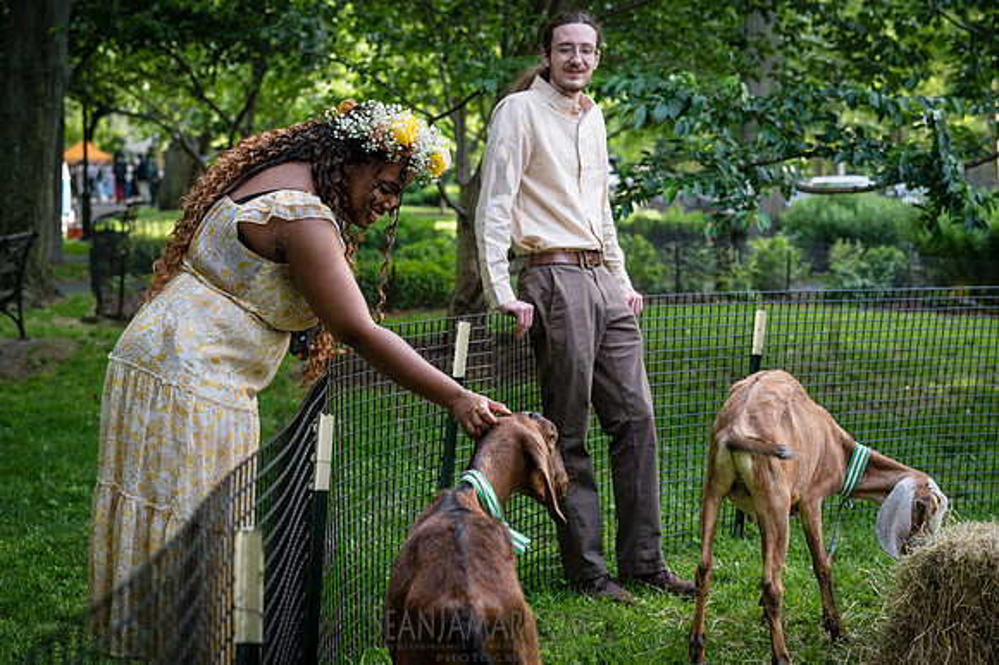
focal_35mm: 58
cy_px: 332
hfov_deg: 34.5
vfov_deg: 23.4
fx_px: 1609
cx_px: 500
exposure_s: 1/640
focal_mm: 58
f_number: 4
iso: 800
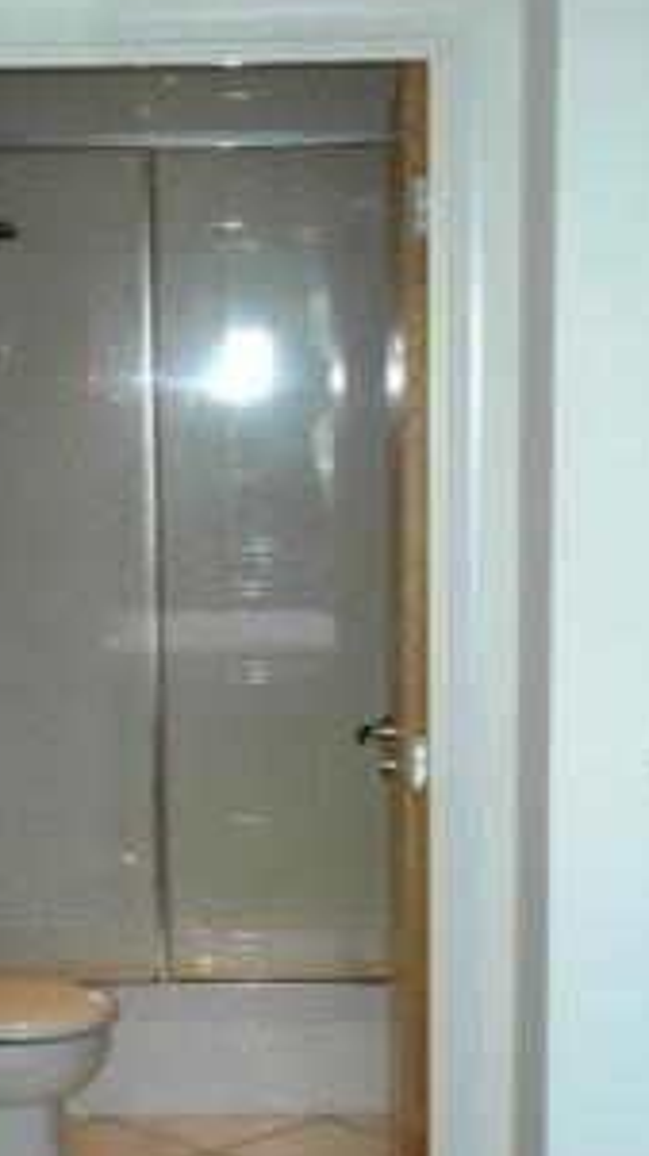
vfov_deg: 26.4
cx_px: 184
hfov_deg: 15.1
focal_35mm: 80
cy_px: 816
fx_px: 2444
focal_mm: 35
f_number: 4.2
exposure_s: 1/60
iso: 400
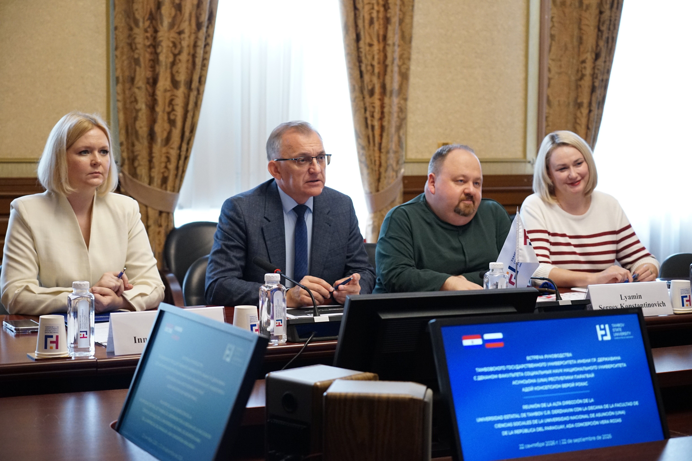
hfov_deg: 31.0
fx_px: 1249
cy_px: 230
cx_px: 346
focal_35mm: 65
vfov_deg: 20.9
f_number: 4
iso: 4000
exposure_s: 1/250
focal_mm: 65
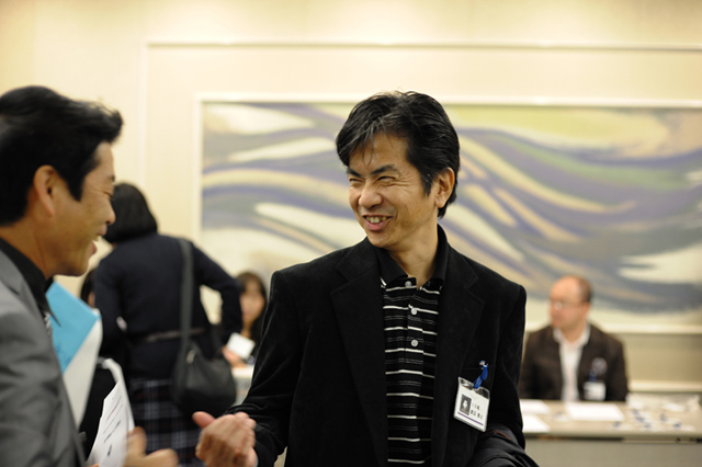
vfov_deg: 27.0
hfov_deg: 39.6
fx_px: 974
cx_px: 351
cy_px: 234
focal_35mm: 50
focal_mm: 50
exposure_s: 1/100
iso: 1250
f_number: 2.8
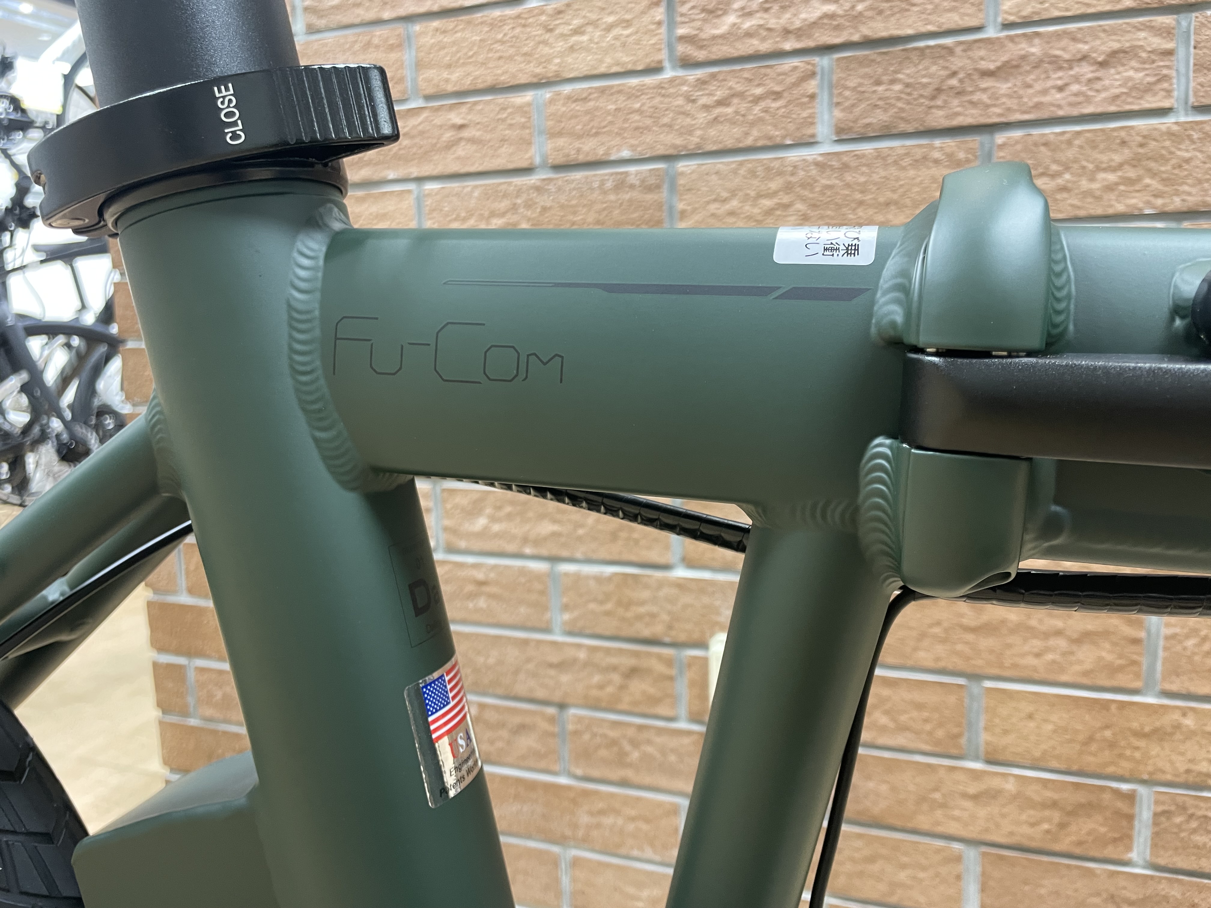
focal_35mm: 26
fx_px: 910
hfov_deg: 67.3
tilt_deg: -8.0
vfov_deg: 53.1
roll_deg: +1.8
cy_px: 454
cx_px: 606
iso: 160
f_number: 1.6
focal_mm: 4.2
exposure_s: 1/60
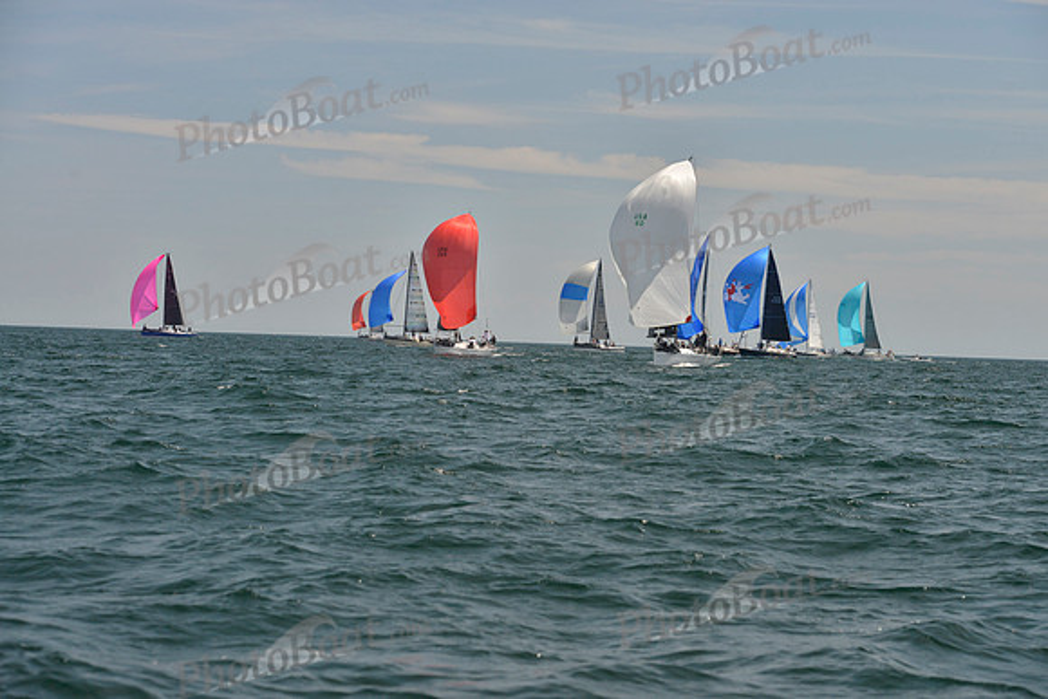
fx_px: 2679
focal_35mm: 92
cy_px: 350
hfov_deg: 22.1
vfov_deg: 14.9
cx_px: 524
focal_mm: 92
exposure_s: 1/800
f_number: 8
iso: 400
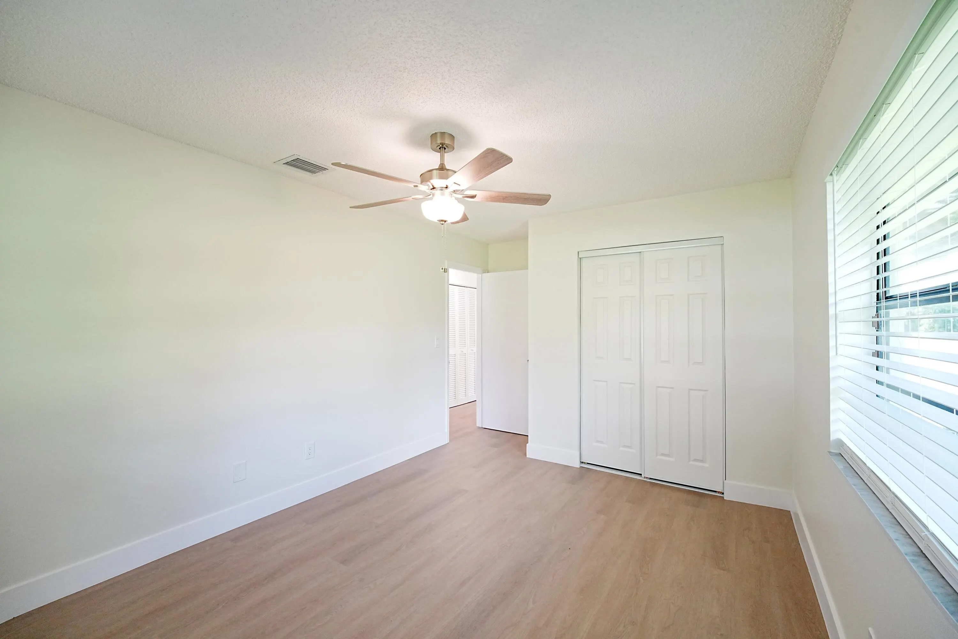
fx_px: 373
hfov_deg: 104.3
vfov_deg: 81.2
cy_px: 320
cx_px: 479
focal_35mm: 14
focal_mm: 14
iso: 2500
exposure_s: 1/60
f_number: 7.1
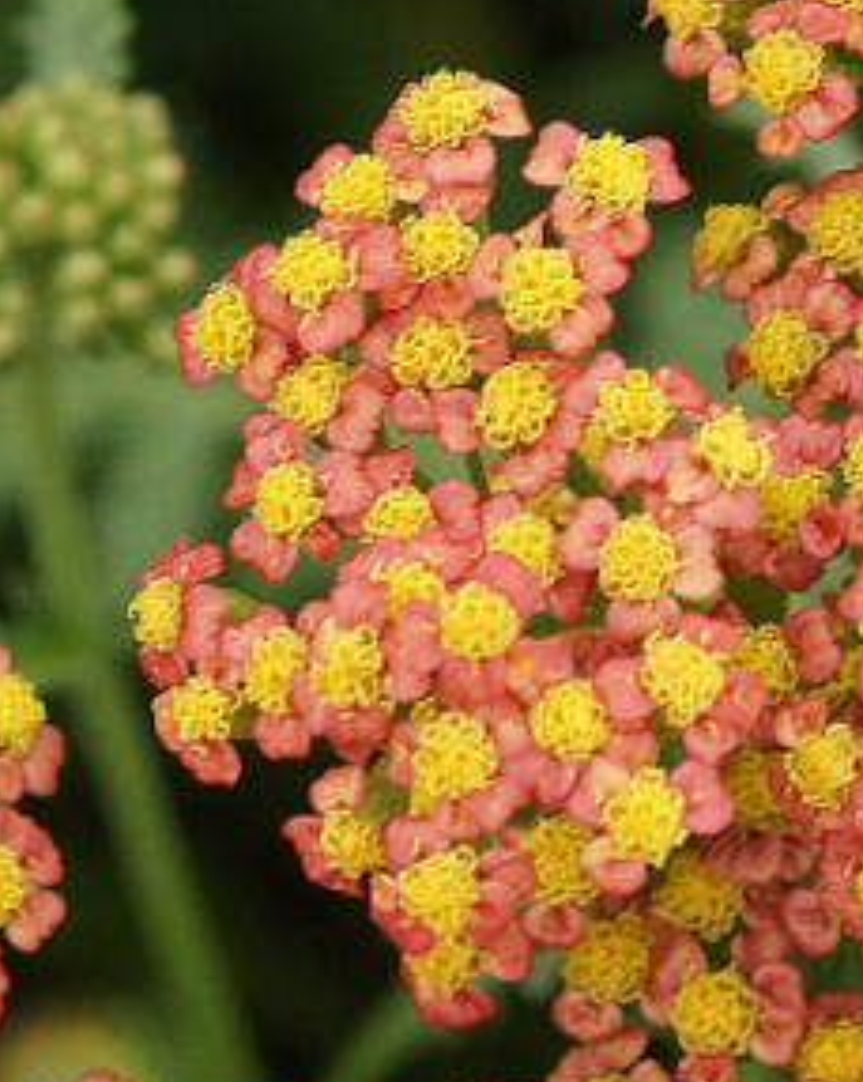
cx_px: 927
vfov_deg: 3.3
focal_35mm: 589
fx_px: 18835
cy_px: 584
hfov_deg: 2.6
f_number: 4.5
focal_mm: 100
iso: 1250
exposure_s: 1/160
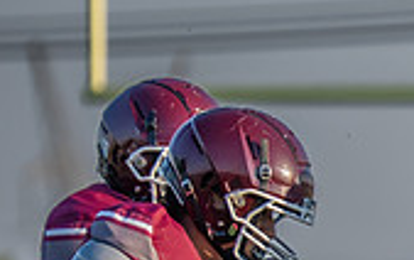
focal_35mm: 1123
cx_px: 831
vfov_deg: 1.2
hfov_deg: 1.9
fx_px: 12683
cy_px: 460
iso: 100
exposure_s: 1/2000
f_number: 2.8
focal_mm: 200
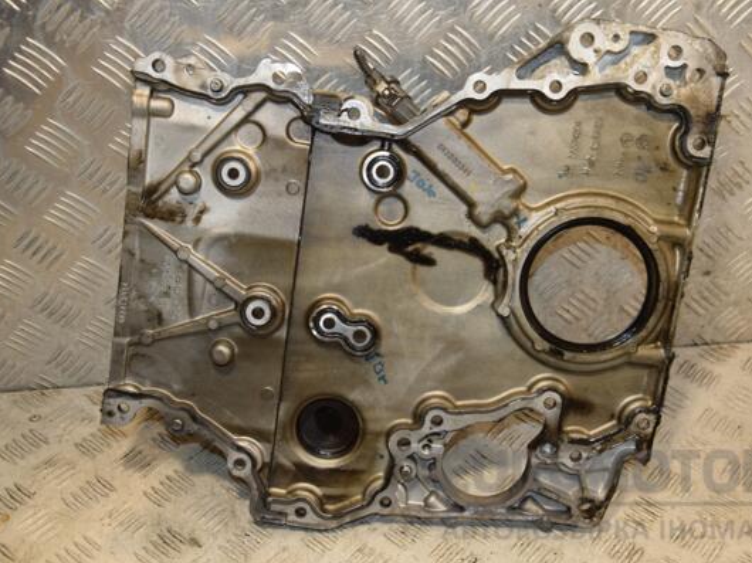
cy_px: 282
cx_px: 414
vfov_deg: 29.7
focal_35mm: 49
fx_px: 1064
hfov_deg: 38.9
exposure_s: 1/160
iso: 800
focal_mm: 30
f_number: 5
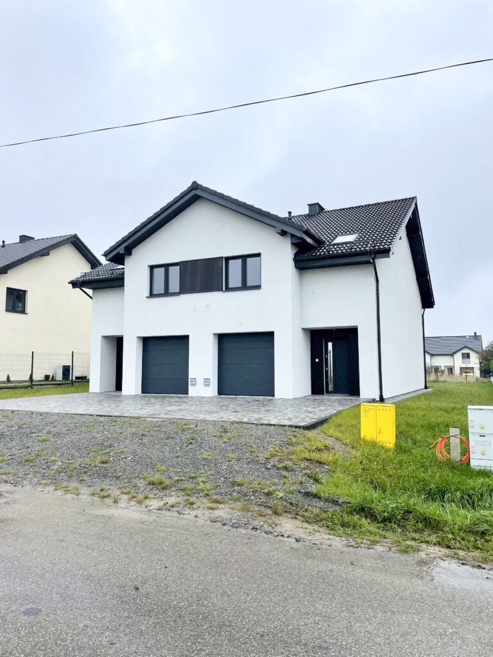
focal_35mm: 26
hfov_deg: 53.1
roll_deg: +0.4
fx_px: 494
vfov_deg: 67.3
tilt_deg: +5.2
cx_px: 246
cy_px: 328
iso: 32
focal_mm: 4.2
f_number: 1.6
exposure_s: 1/1072
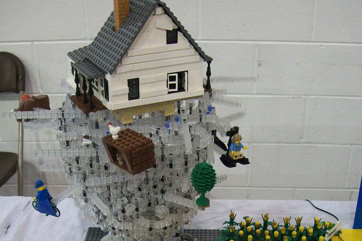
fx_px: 543
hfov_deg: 36.8
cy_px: 236
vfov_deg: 24.1
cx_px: 195
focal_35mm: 54
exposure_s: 1/60
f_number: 2.7
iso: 403
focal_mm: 6
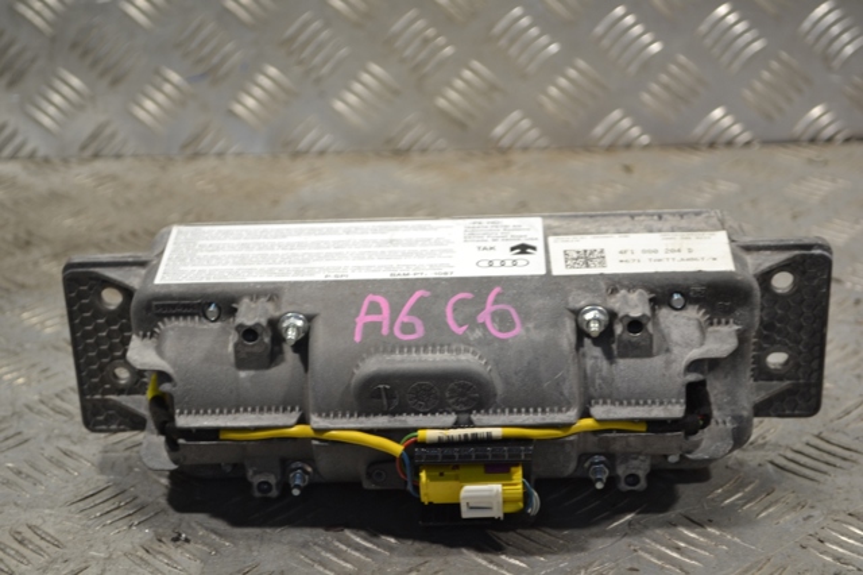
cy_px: 288
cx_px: 432
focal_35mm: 72
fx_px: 1725
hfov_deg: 28.1
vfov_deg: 18.9
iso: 180
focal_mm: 48
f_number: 5.3
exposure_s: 1/30
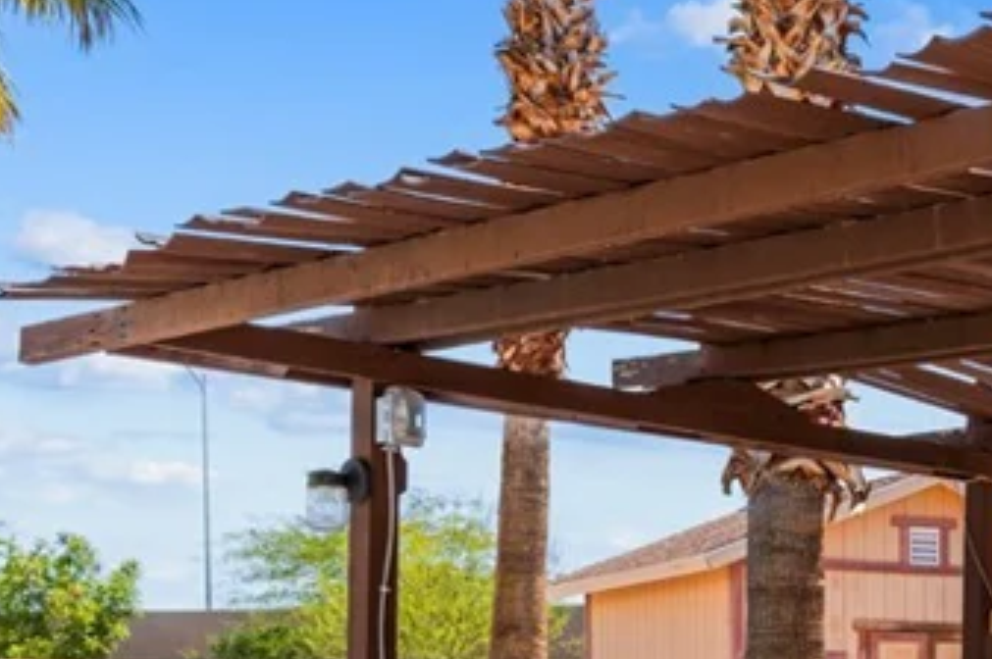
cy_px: 759
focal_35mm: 73
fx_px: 2010
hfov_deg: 25.0
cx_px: 1195
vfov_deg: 17.9
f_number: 8
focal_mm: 24
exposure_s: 1/8000
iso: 400
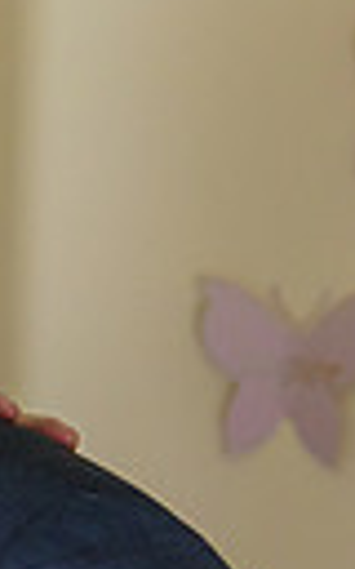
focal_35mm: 175
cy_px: 389
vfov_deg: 12.0
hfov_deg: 6.7
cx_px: -781
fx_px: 2709
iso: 1600
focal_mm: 38
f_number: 3.2
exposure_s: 1/250
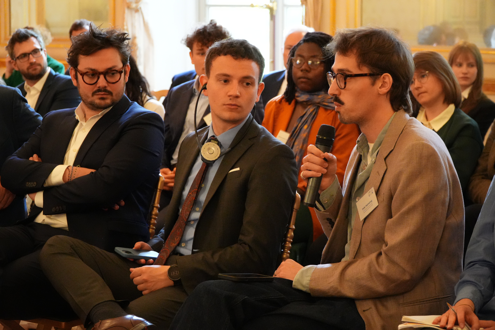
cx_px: 248
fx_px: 1011
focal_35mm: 74
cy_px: 165
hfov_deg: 27.5
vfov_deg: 18.5
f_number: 4
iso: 6400
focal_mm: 49
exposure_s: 1/60
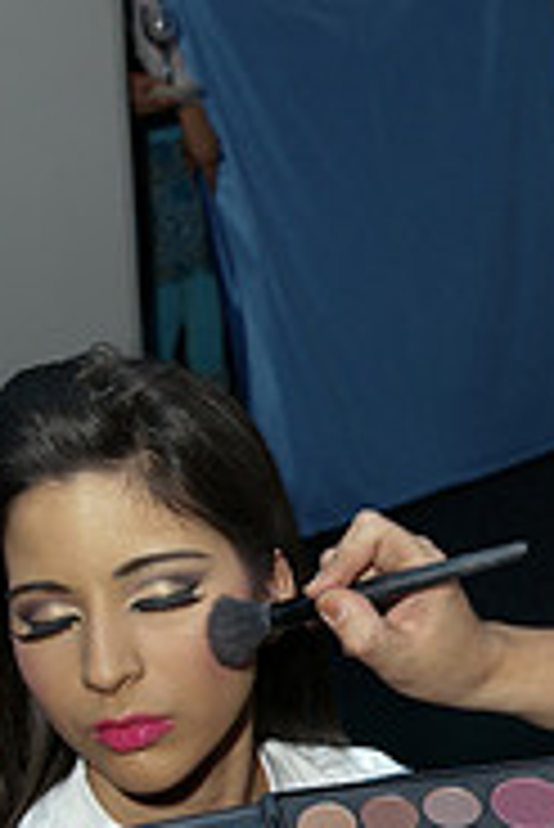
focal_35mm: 88
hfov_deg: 15.4
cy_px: 580
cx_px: 500
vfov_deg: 23.0
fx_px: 2027
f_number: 5
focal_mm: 24
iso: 800
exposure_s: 1/160
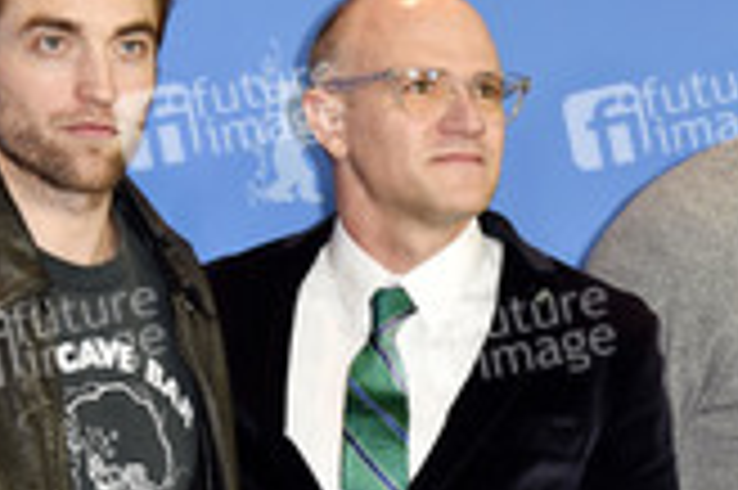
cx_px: 560
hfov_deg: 9.1
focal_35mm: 225
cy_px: 454
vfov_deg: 6.1
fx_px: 4608
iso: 640
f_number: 5.6
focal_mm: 82
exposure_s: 1/125
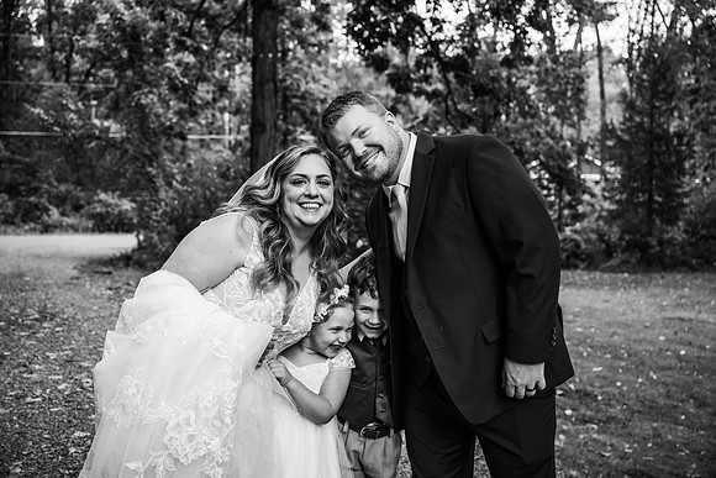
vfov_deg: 36.9
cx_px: 358
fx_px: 716
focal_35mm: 36
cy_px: 239
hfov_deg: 53.1
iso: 200
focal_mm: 36
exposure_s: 1/500
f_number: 3.2
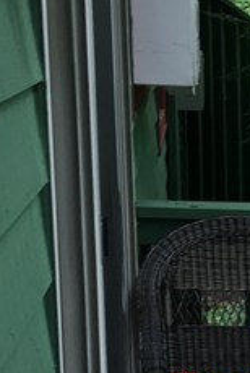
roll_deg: -2.8
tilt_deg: -16.0
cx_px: 529
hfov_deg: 9.5
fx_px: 1392
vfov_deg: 14.9
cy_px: 415
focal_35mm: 134
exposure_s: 1/60
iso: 32
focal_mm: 4.15
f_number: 2.2
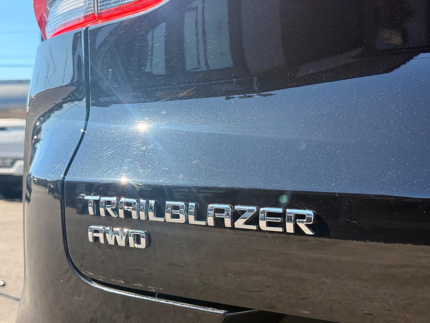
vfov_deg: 30.3
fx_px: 596
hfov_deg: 39.7
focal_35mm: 48
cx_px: 215
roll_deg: +0.2
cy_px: 162
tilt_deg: -2.5
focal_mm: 6.76
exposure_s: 1/1608
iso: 80
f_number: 1.78
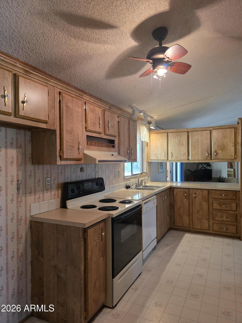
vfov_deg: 73.9
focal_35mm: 23
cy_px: 162
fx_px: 214
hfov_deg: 58.9
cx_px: 121
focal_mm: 6.3
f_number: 1.7
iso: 500
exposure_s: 1/120
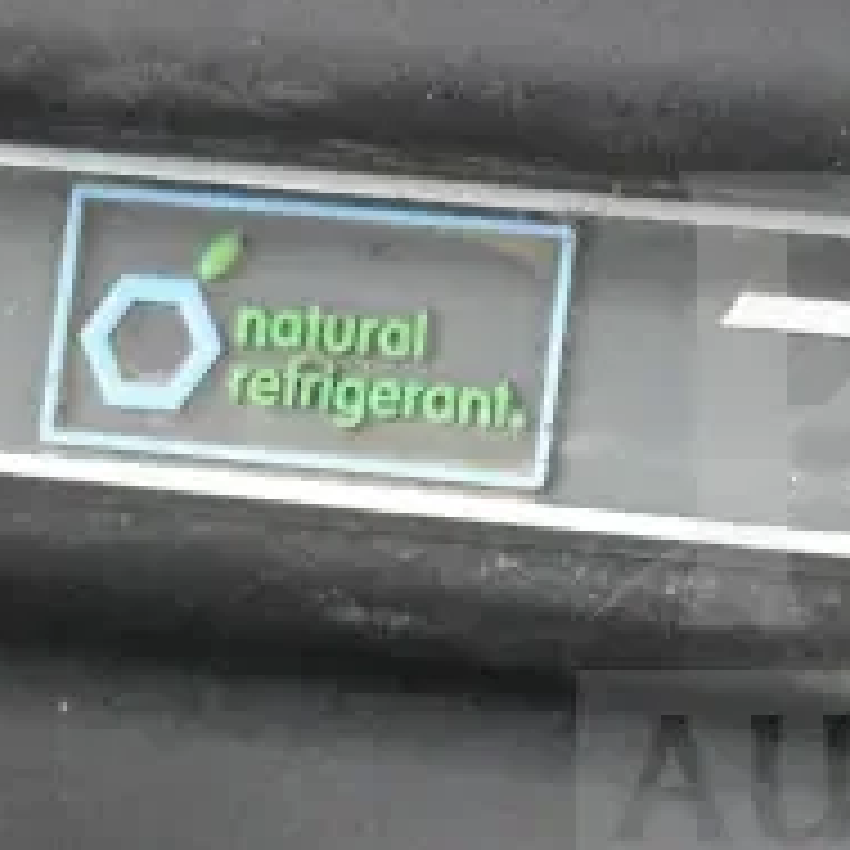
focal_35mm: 144
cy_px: 528
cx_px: 1079
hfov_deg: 11.8
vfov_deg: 12.1
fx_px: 4011
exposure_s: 1/60
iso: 22800
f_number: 4.5
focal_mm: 35
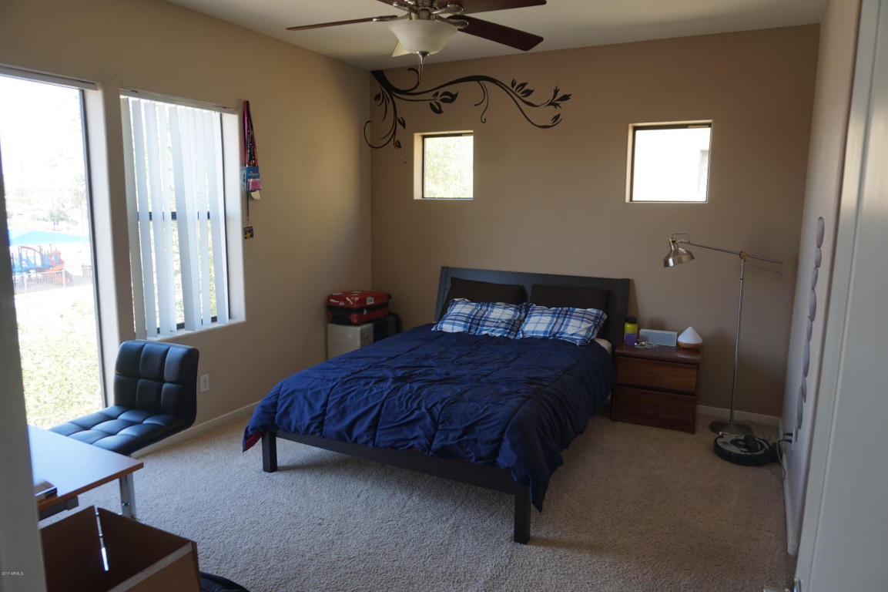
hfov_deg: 73.8
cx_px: 444
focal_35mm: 24
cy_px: 296
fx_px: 592
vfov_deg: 53.1
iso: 100
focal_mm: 16
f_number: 4
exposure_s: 1/60
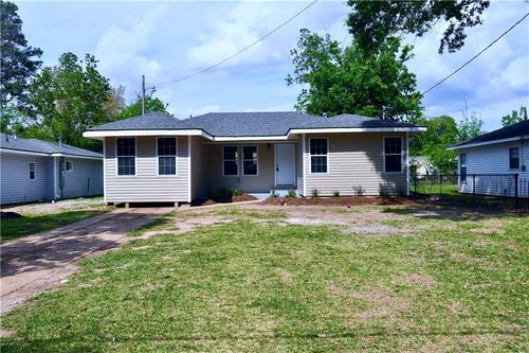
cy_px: 176
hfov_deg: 61.9
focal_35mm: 30
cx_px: 264
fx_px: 441
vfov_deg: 43.6
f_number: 10
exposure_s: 1/250
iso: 100
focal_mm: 20
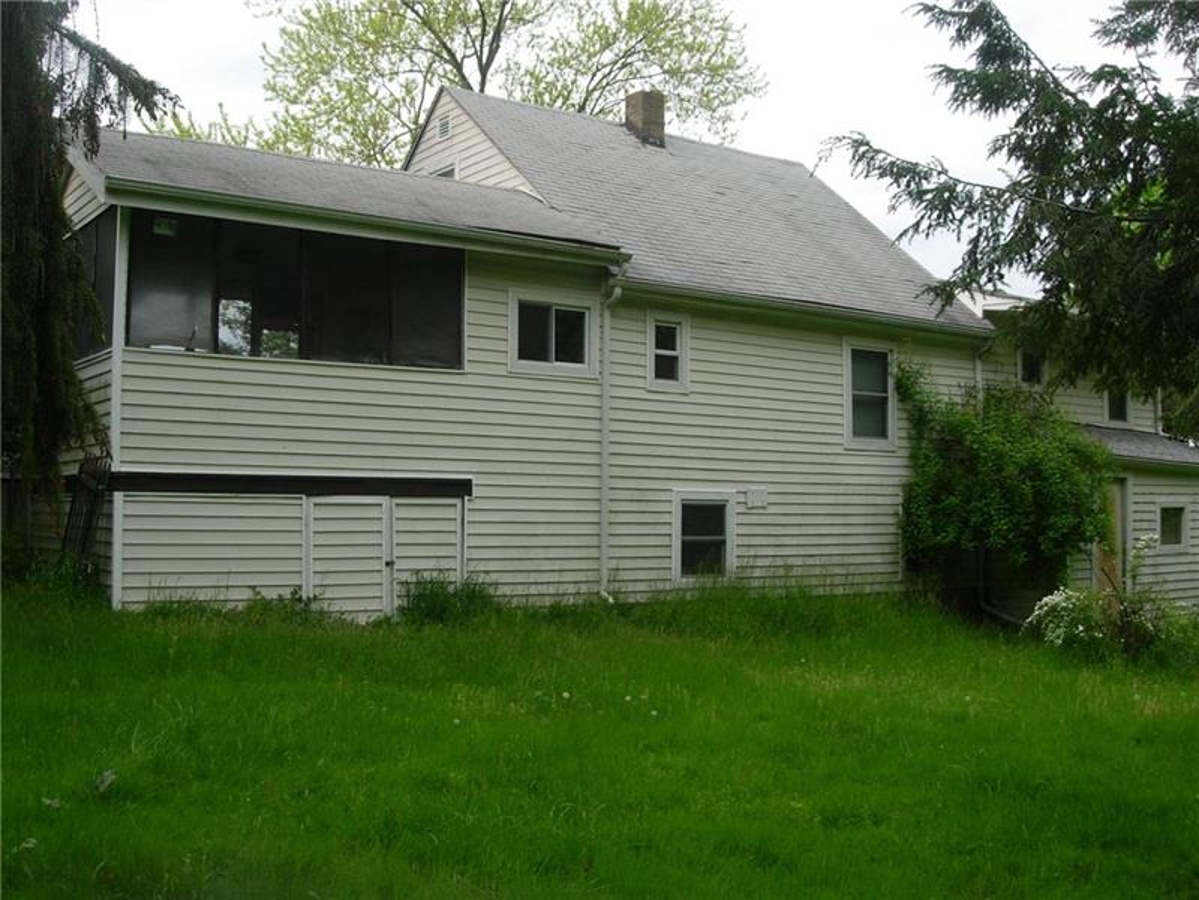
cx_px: 600
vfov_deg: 37.7
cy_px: 450
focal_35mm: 38
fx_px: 1316
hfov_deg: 49.0
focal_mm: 7.8
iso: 79
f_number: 4.8
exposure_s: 1/197
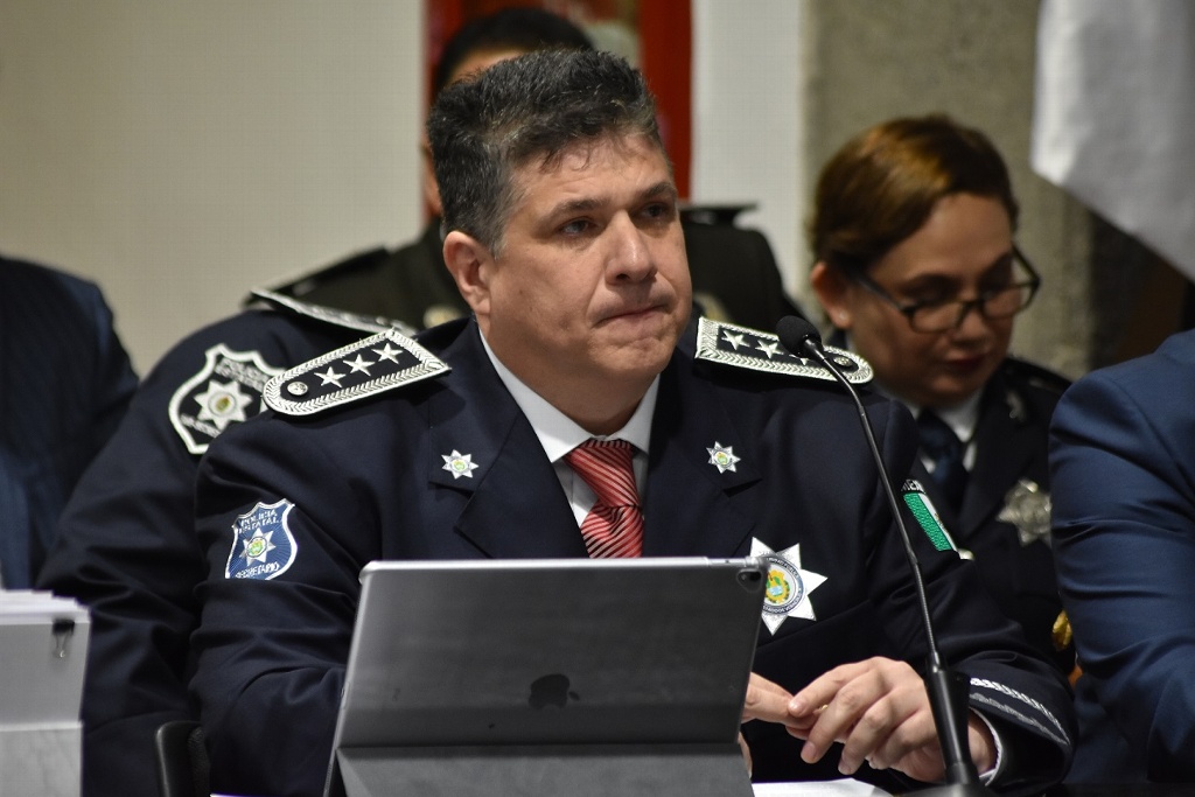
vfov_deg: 4.7
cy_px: 398
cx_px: 598
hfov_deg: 7.0
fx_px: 9710
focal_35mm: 292
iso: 2000
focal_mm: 195
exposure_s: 1/125
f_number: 4.8
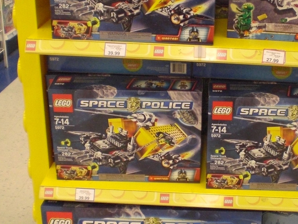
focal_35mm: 66
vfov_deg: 22.2
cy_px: 128
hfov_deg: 29.2
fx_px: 568
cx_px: 192
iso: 400
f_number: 3.1
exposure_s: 1/100
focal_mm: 6.3
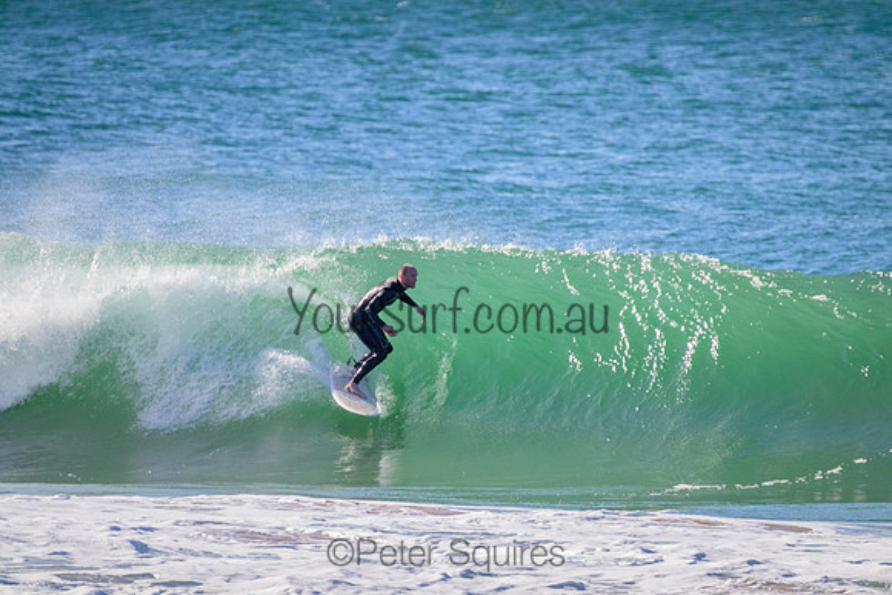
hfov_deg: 2.6
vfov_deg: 1.7
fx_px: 19826
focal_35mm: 800
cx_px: 446
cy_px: 298
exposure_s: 1/2000
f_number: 11
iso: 1800
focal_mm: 800
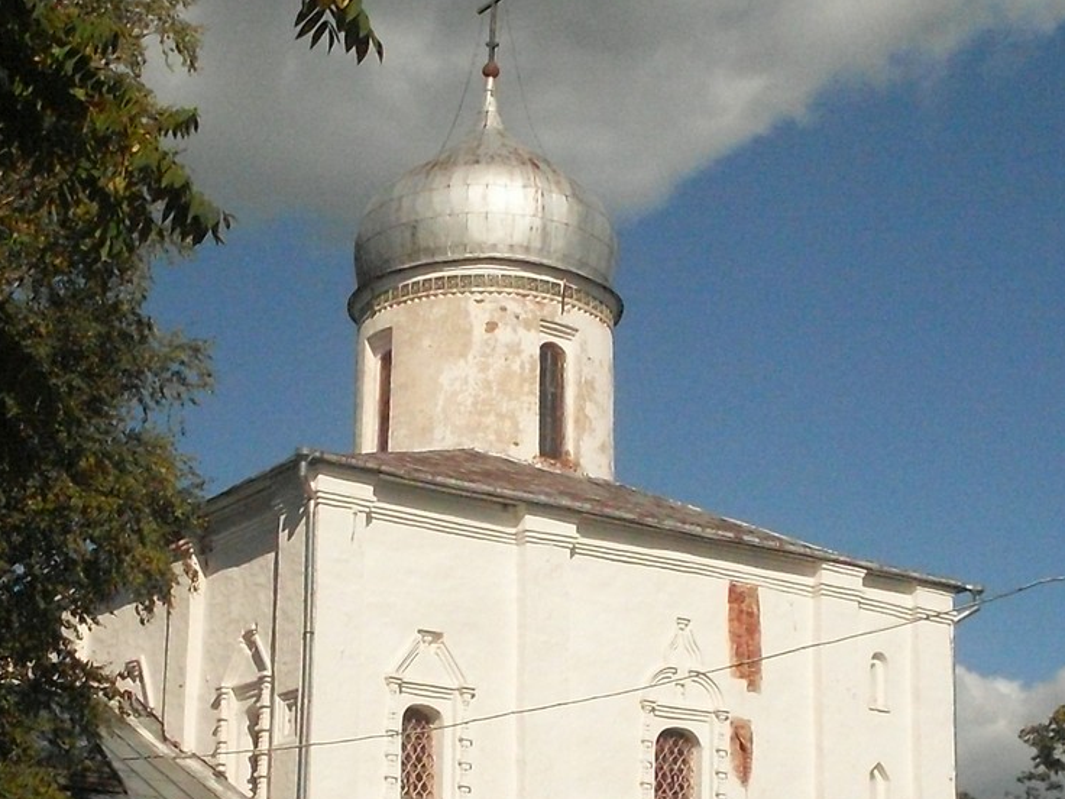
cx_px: 500
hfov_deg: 26.3
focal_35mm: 74
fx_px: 2277
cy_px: 625
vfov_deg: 19.7
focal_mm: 6.3
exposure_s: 1/2000
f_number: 8.4
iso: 400
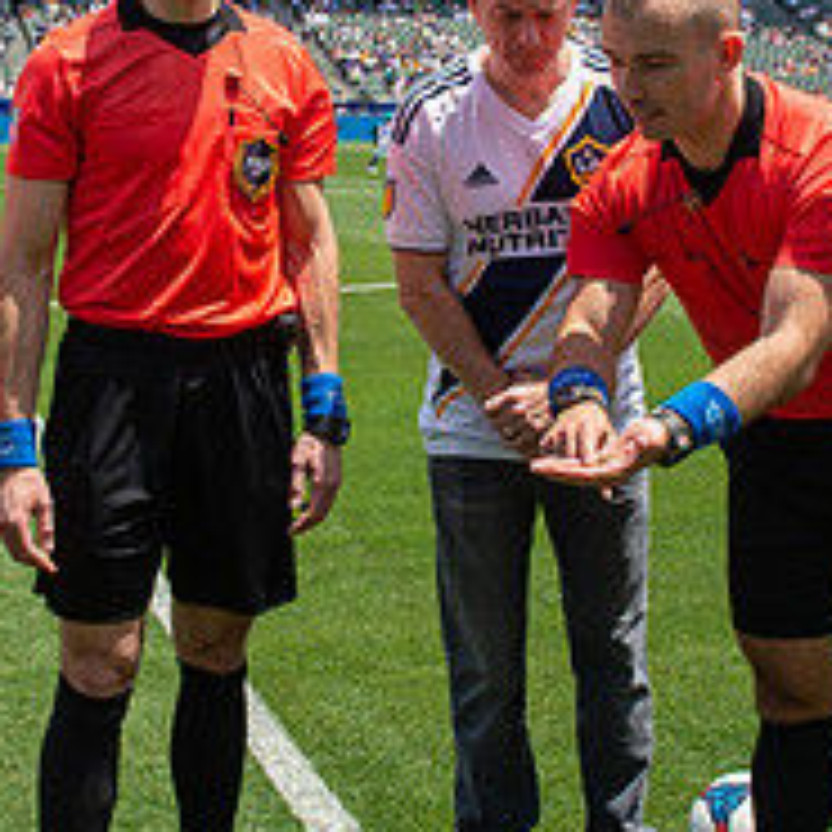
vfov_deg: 26.6
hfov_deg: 26.9
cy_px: 241
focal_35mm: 64
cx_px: 364
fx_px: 1740
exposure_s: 1/1000
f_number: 5.6
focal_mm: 24
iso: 200
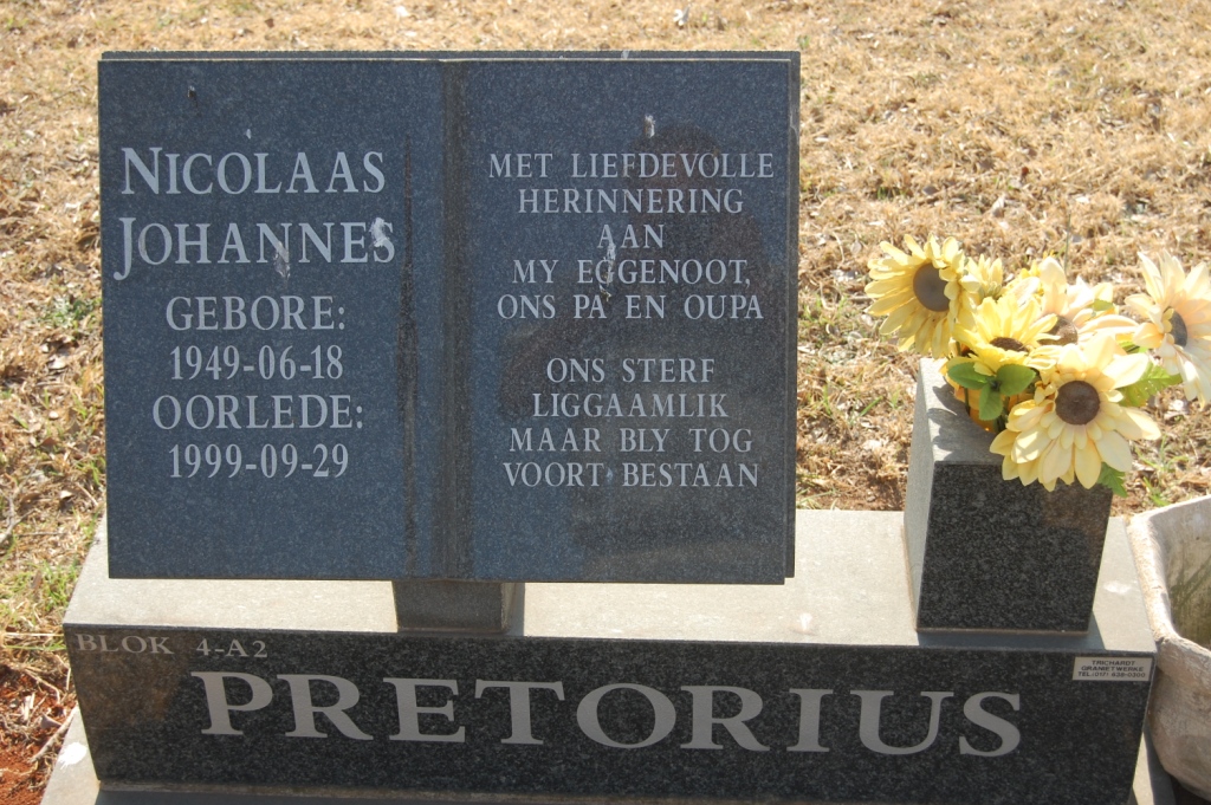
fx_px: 1916
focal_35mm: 57
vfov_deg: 23.7
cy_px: 402
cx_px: 606
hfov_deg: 35.1
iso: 200
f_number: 6.3
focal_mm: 38
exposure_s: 1/160
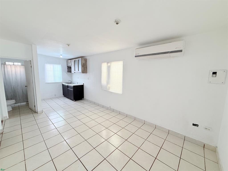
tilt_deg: -6.0
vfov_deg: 85.7
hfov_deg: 102.1
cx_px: 114
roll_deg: -1.0
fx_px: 92
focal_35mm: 14
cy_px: 86
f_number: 2.2
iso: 100
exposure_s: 1/120
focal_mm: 2.22
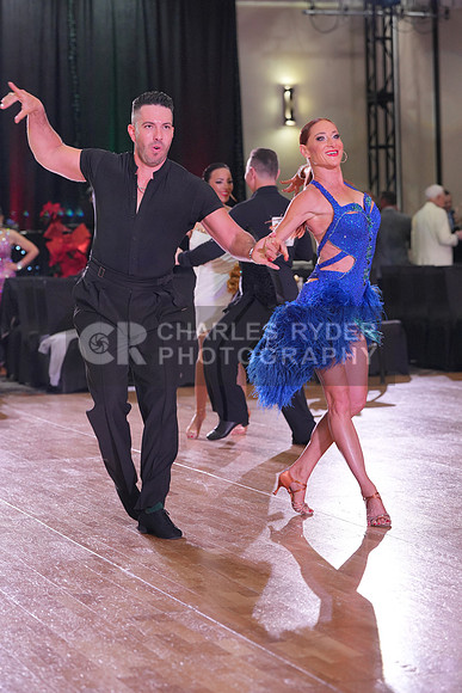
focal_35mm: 96
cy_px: 346
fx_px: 1847
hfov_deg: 14.3
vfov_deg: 21.2
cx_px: 231
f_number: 4
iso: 2000
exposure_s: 1/400
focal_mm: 96
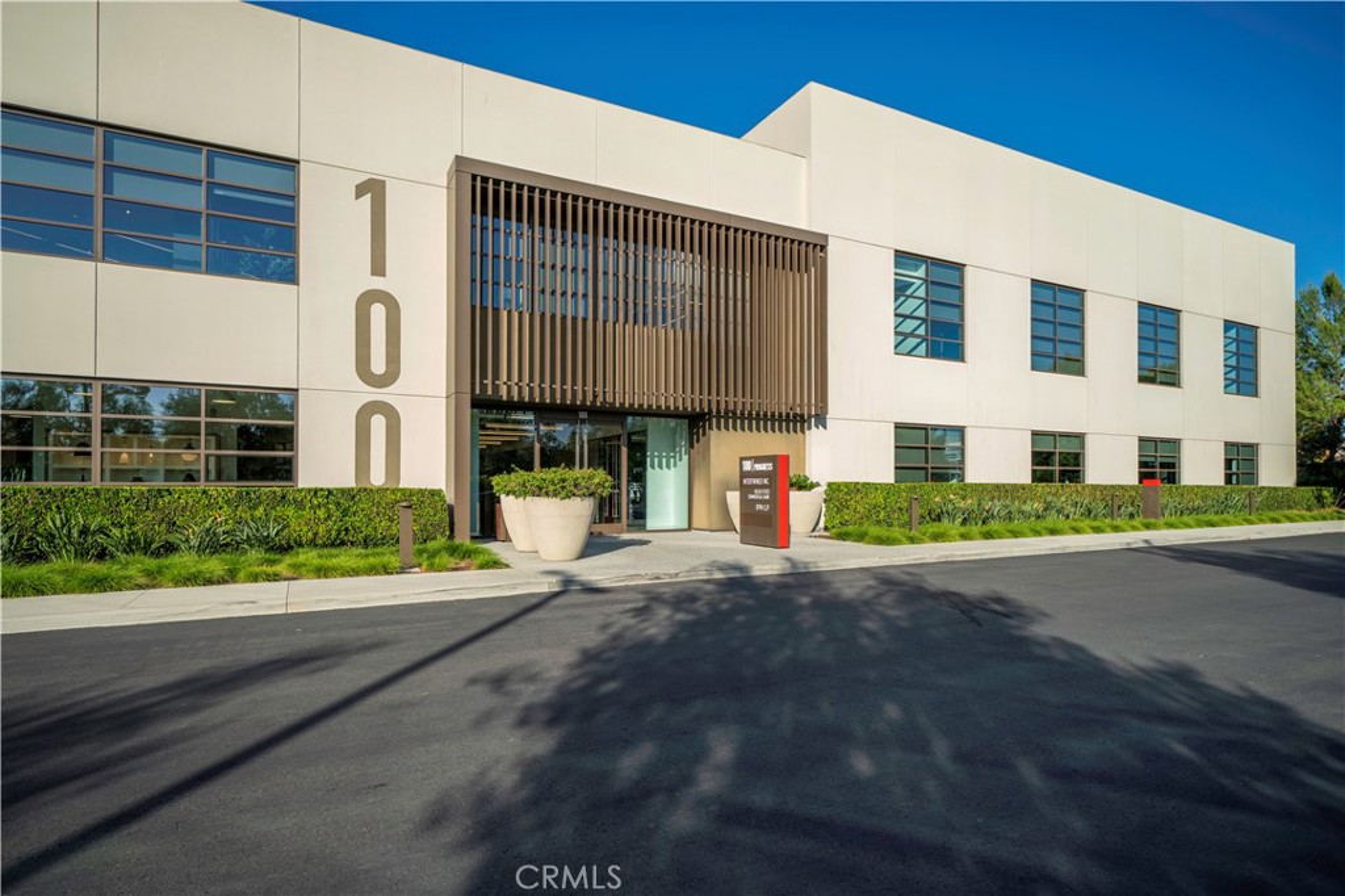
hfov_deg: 93.3
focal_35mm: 17
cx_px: 672
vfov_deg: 70.4
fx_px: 635
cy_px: 448
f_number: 4
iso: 100
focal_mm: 17
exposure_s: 1/6400
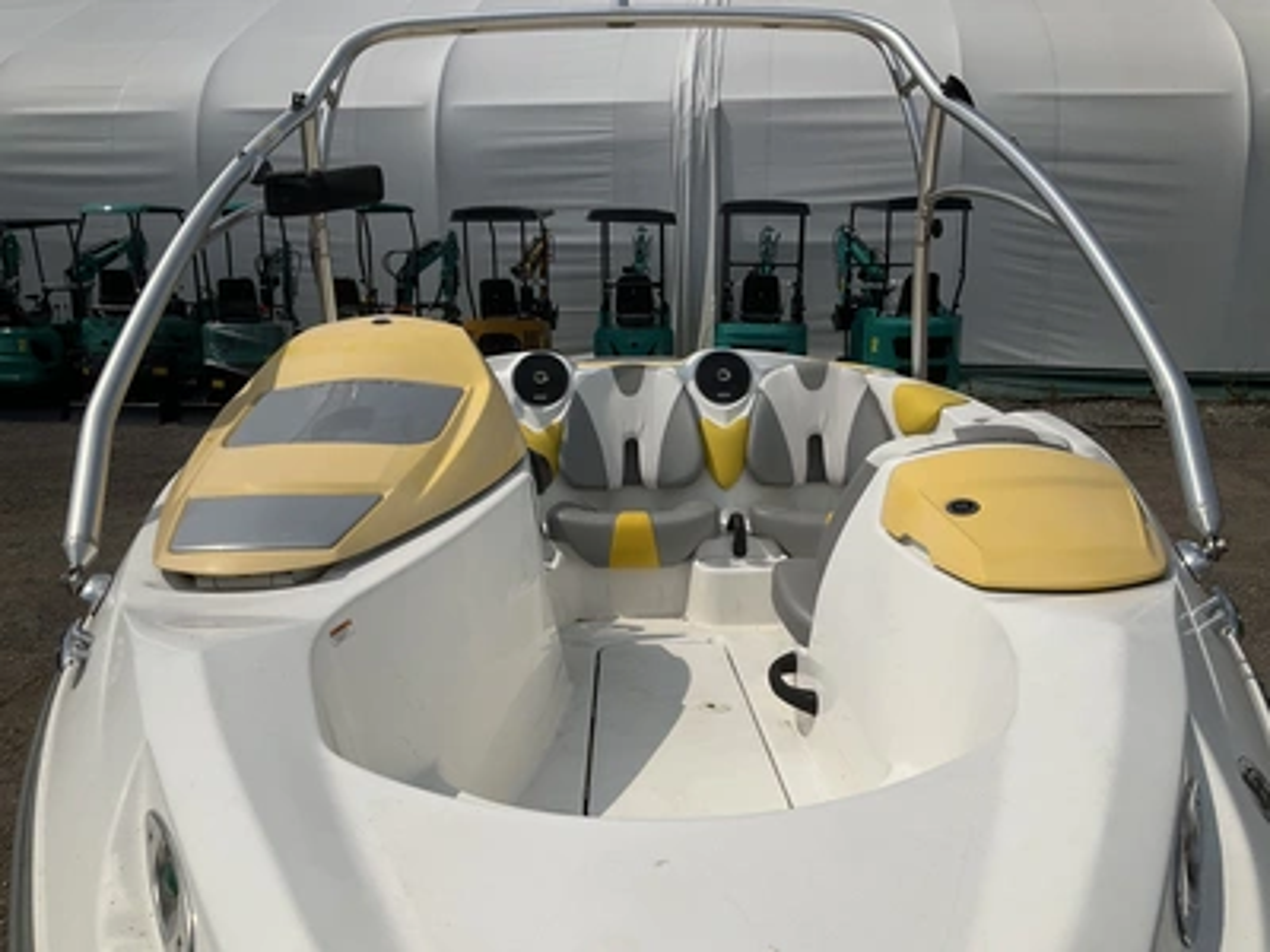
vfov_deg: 48.2
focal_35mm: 29
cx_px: 635
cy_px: 476
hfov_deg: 61.7
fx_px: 1064
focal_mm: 3
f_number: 1.8
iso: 25
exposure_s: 1/7407
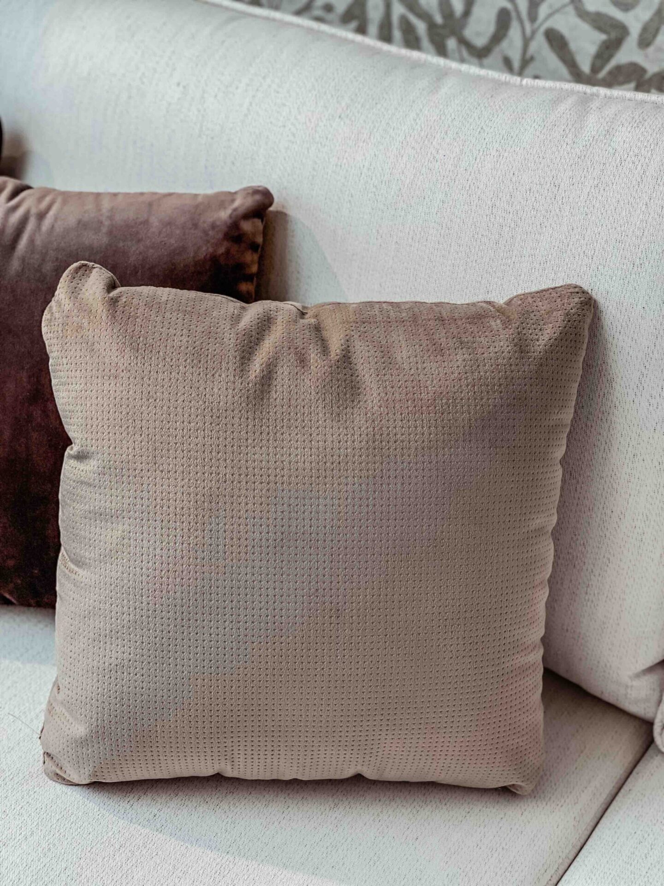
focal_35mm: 52
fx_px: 1330
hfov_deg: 28.0
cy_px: 443
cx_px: 332
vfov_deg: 36.8
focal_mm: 6
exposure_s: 1/122
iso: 50
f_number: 2
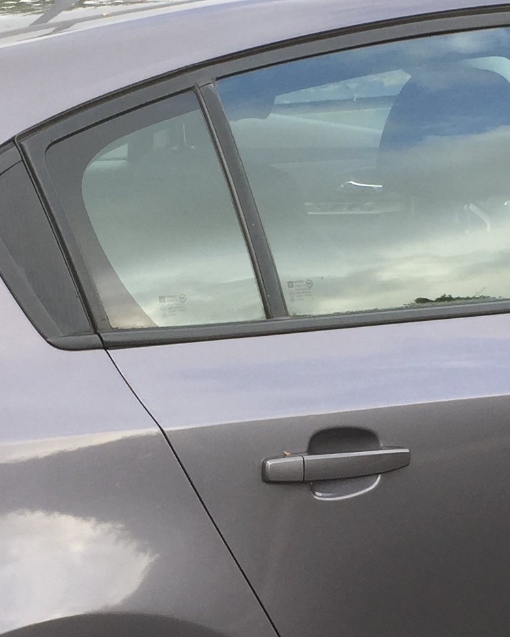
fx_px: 1867
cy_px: 438
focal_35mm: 99
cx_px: 304
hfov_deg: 15.5
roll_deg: -1.7
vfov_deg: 19.3
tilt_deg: -17.7
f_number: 2.2
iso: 32
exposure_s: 1/162
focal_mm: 4.15
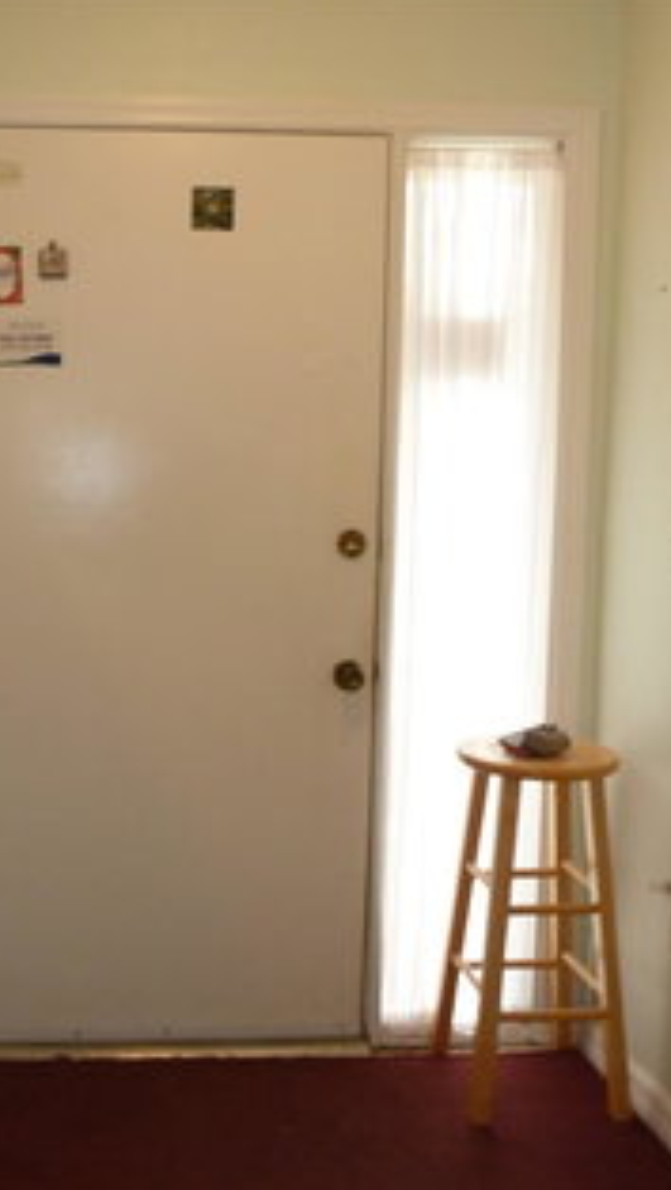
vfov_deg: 54.0
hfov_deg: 31.0
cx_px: 112
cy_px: 595
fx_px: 1168
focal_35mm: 37
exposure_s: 1/30
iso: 160
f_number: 3.3
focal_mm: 4.1
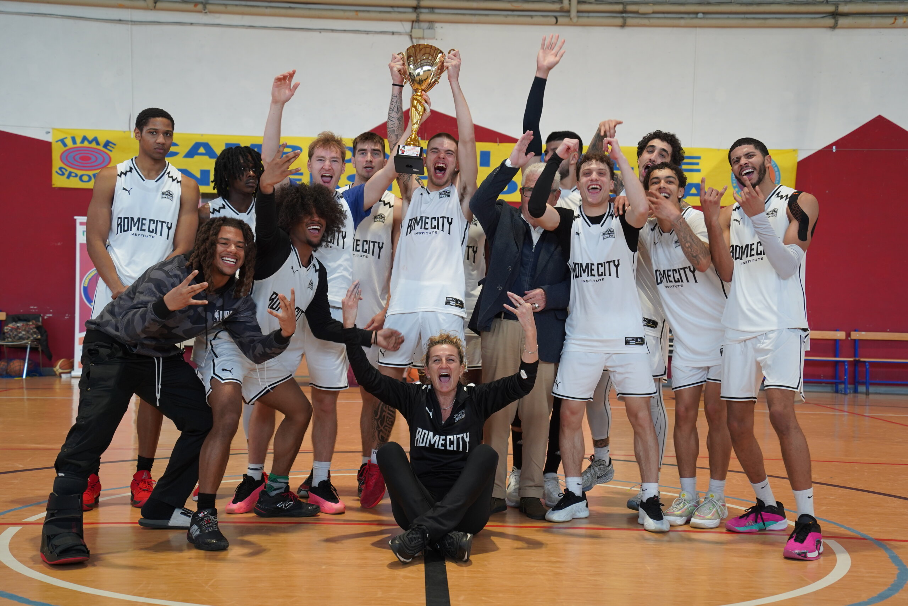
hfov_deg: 39.6
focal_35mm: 50
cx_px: 454
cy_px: 303
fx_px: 1261
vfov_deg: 27.0
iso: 1000
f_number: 4
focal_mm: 50
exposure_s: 1/160
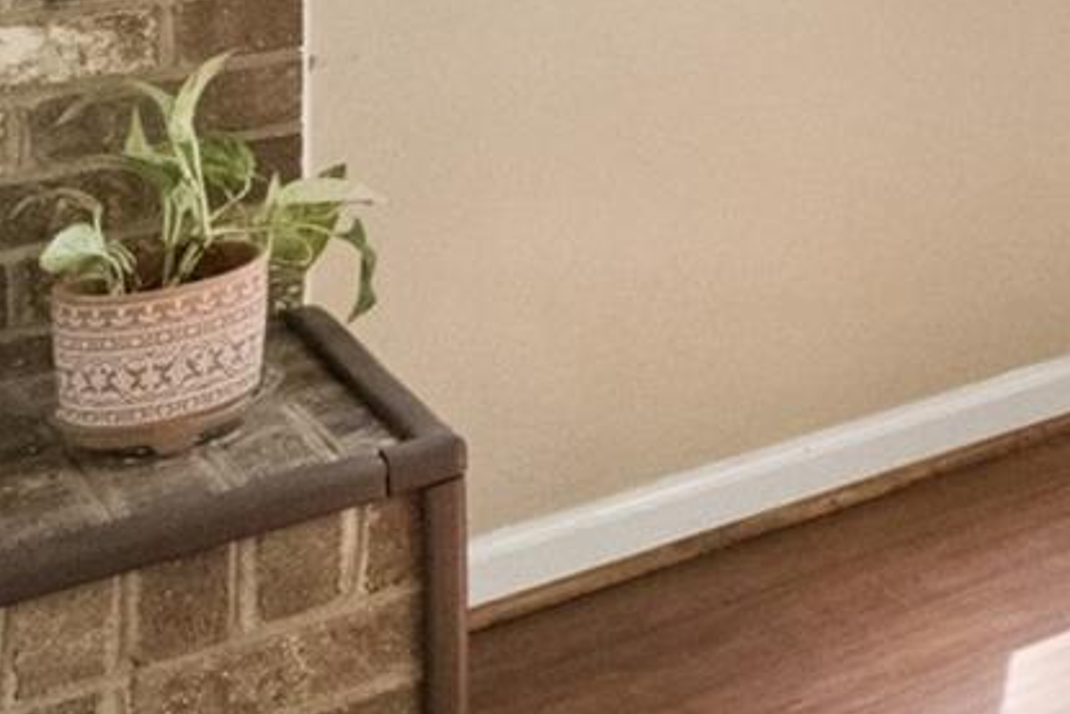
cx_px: 1936
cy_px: -599
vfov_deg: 15.6
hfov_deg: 19.9
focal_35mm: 74
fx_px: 2200
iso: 1250
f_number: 7.1
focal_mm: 10
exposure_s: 1/30
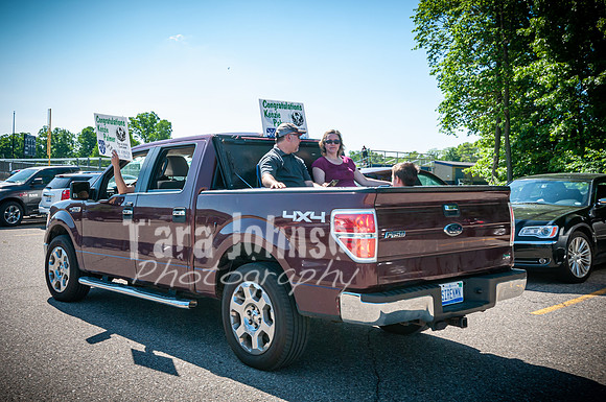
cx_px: 251
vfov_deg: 34.3
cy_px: 167
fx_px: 650
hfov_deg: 49.8
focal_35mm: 39
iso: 200
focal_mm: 22
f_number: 7.1
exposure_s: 1/200
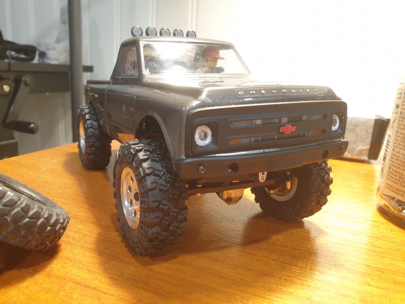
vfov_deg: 53.1
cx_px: 202
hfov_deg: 67.3
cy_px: 152
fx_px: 304
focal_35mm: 26
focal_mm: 4.3
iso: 320
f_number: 2.4
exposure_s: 1/25
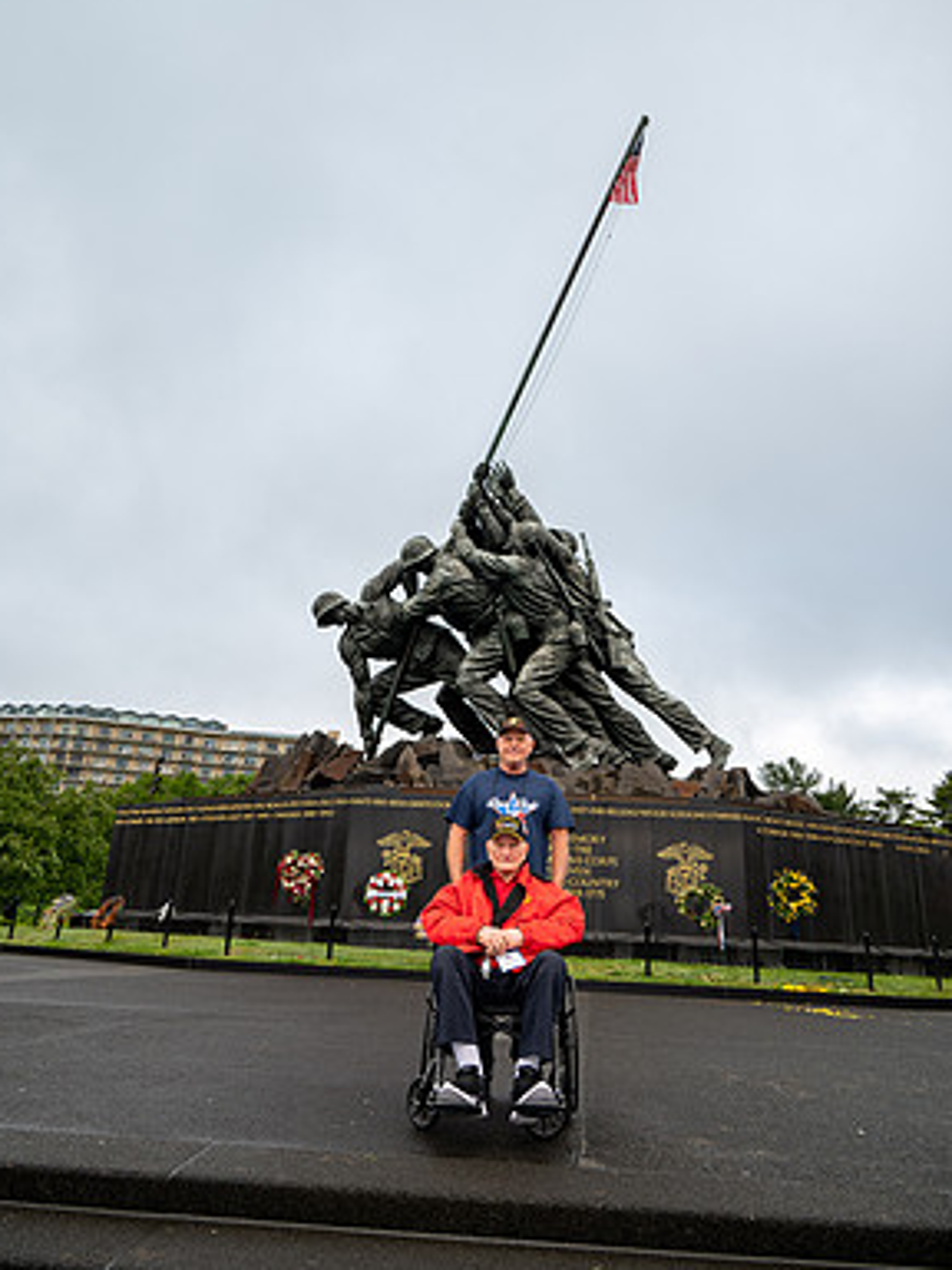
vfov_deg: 65.1
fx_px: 990
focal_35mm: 27
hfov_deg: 51.4
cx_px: 474
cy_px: 562
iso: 180
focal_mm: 24
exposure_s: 1/100
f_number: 6.3
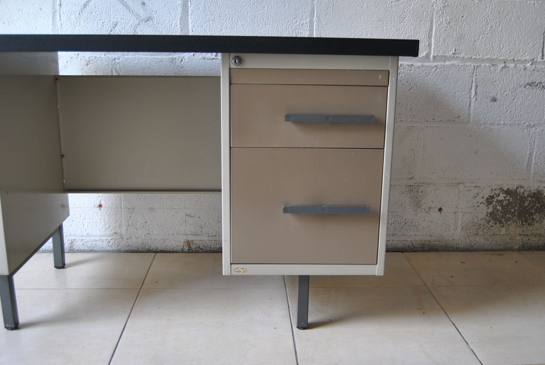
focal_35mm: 36
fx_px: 546
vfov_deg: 37.0
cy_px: 182
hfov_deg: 53.1
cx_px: 272
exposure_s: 1/60
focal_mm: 24
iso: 200
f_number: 4
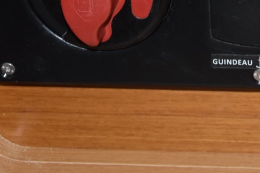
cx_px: 269
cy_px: -61
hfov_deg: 14.0
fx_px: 1040
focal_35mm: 144
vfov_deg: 9.3
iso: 800
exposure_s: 1/60
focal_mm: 28
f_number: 5
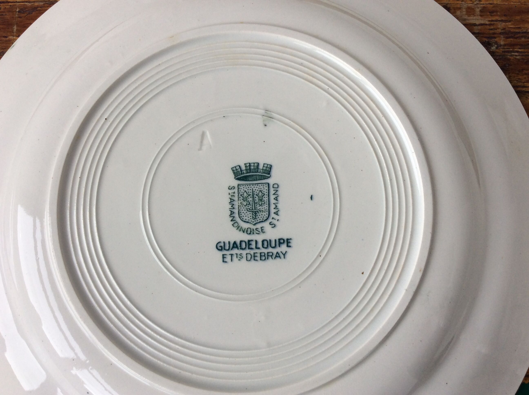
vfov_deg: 44.1
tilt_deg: -80.7
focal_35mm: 32
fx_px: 488
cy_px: 198
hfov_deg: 56.9
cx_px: 264
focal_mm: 3.3
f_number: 2.4
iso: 32
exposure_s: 1/106
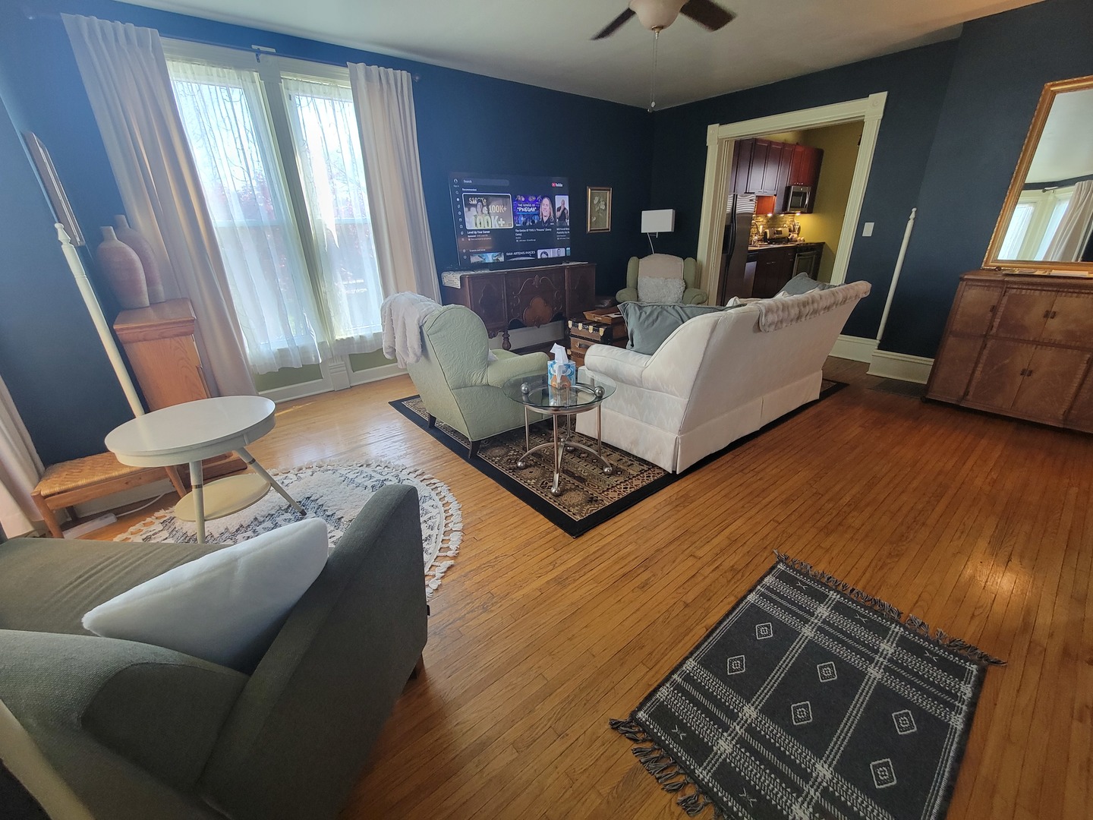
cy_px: 410
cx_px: 546
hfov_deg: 106.2
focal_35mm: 13
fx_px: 410
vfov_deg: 89.9
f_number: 2.2
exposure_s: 1/60
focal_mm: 2.2
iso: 250
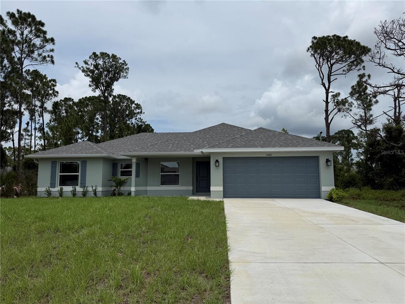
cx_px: 202
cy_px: 152
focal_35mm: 24
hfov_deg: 71.6
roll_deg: +0.1
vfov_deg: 56.8
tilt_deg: +6.0
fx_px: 281
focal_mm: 6.76
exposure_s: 1/11905
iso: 80
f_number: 1.78
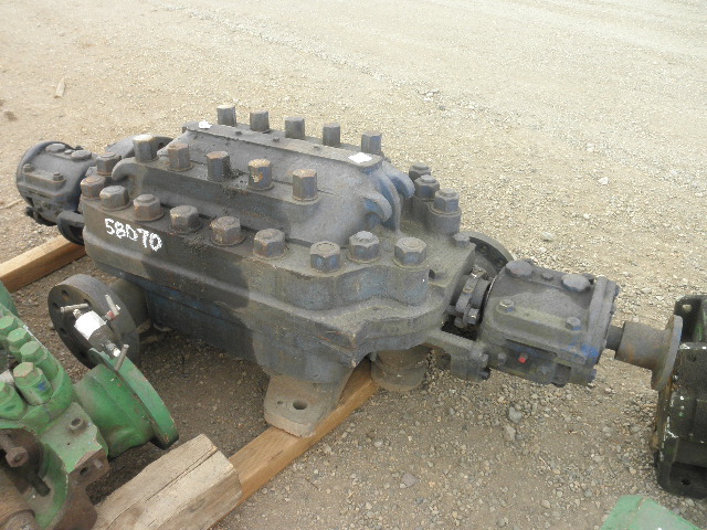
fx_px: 572
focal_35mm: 28
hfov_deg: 63.4
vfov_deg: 49.7
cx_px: 354
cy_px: 265
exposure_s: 1/40
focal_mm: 5
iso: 64
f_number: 3
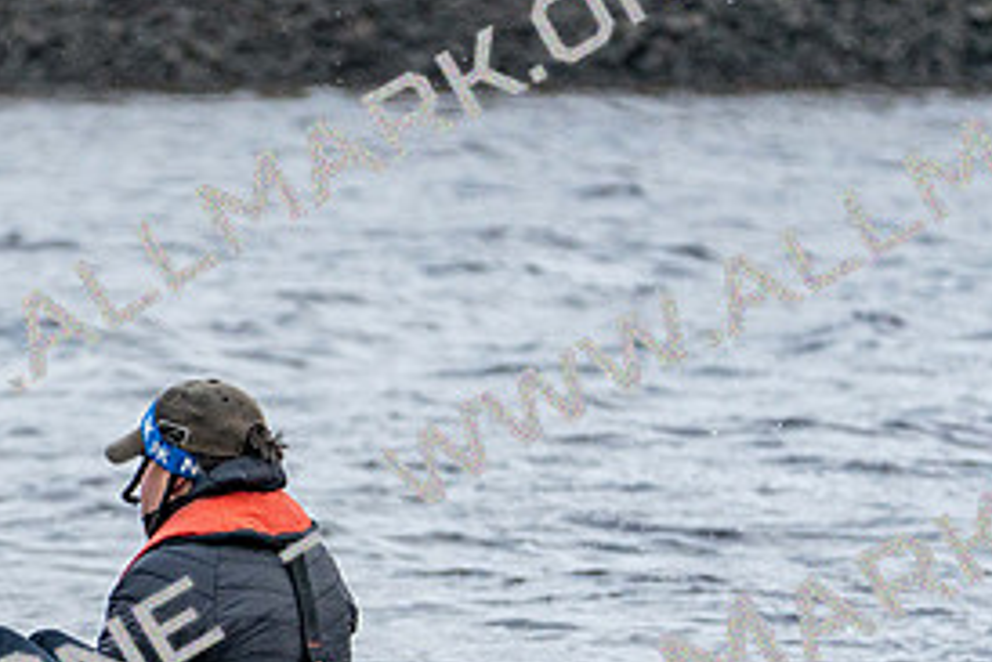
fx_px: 11689
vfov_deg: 3.2
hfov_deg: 4.9
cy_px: 566
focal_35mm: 424
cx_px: 116
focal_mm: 200
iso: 4000
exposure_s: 1/1600
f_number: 5.6
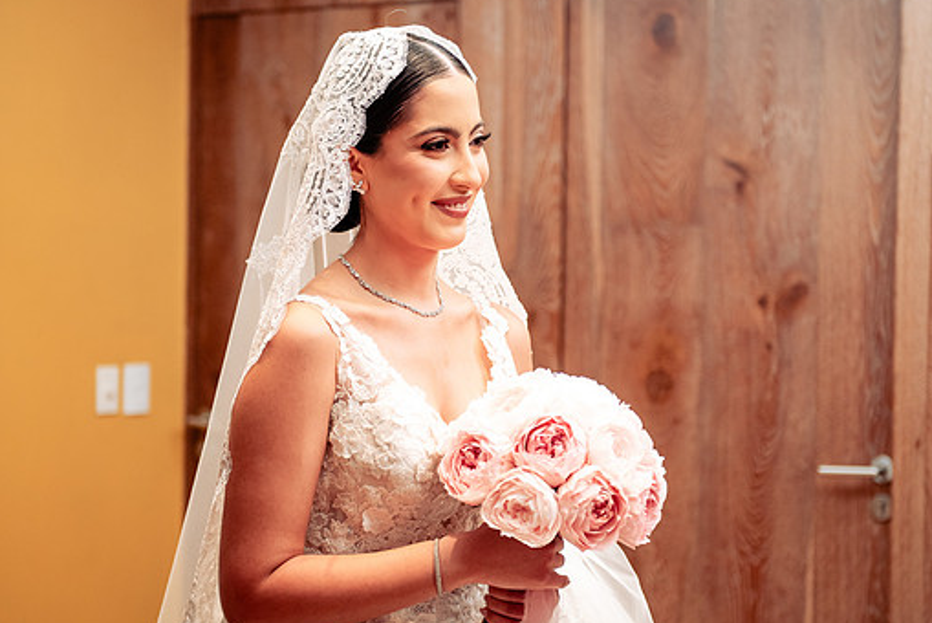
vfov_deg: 18.4
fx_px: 1917
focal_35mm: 74
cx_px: 513
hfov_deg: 27.3
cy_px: 315
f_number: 3.5
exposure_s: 1/250
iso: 1250
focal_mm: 62
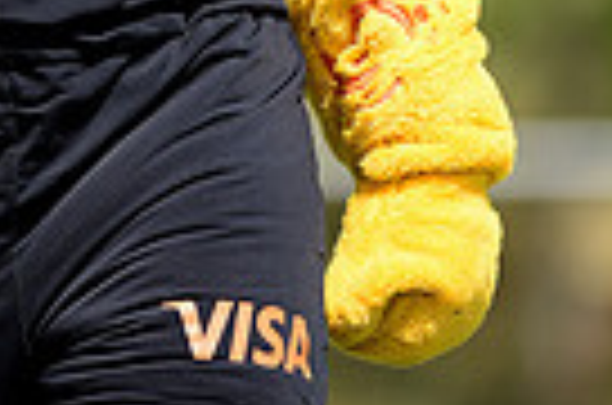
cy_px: -439
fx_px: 21777
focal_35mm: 1284
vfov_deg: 1.1
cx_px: 58
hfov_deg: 1.6
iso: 200
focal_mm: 300
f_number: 2.8
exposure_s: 1/1600
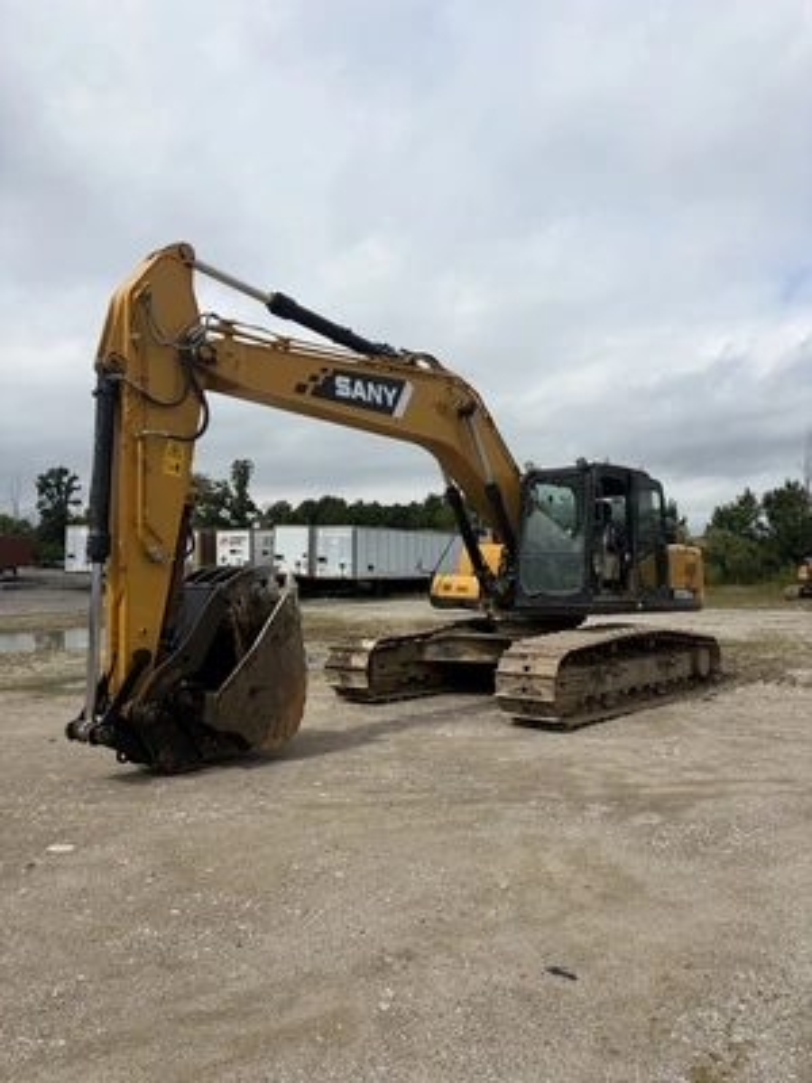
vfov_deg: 67.3
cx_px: 406
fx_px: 813
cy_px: 542
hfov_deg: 53.1
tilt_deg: +2.0
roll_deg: -0.3
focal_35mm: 26
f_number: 1.6
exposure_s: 1/7813
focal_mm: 5.96
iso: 64
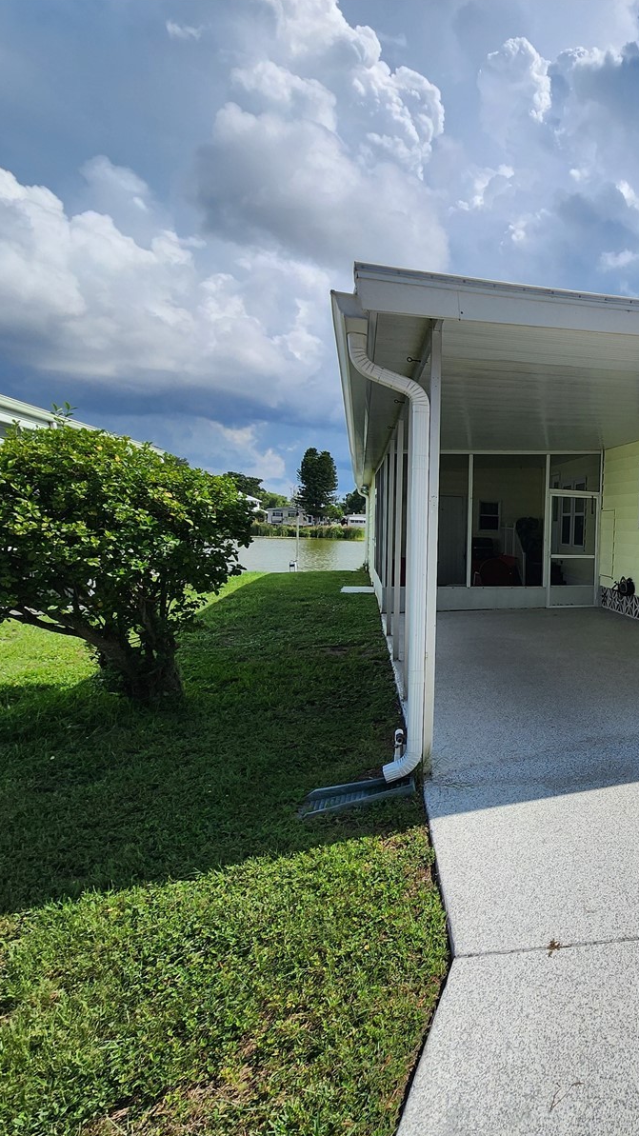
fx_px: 572
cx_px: 682
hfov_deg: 45.7
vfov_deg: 89.6
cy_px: 567
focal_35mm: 19
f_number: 2.2
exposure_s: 1/3436
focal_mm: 2.2
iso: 50
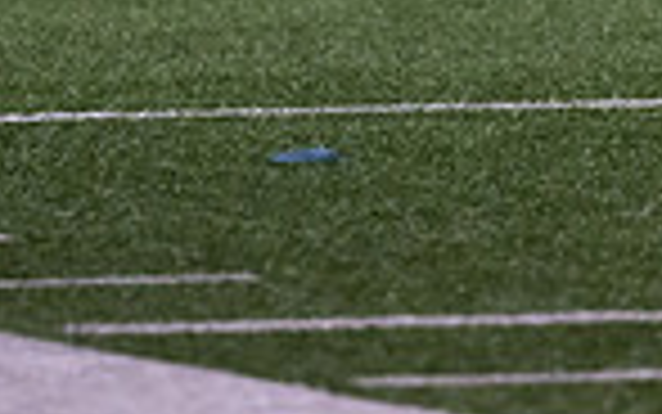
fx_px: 15522
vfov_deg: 1.5
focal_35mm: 860
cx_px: 540
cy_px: -382
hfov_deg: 2.4
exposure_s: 1/1000
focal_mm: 200
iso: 2500
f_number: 2.8
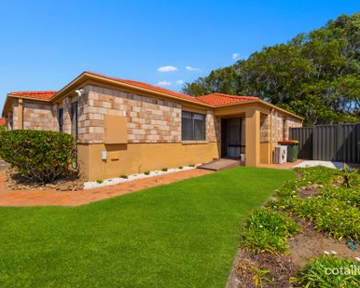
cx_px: 164
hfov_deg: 92.9
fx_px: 171
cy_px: 144
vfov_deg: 80.4
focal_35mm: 16
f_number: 11
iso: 320
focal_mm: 14
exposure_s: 1/500
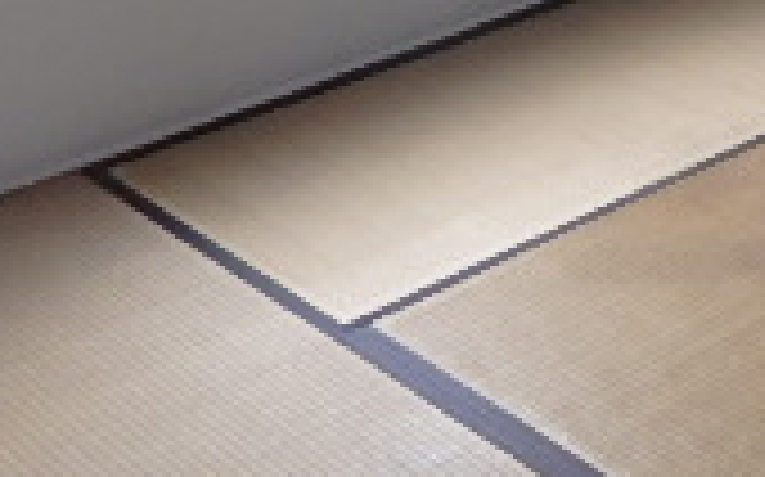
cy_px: 36
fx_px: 1750
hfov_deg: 19.6
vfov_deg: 15.3
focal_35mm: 84
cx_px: 1300
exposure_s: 1/30
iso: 250
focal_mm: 3.7
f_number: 3.5
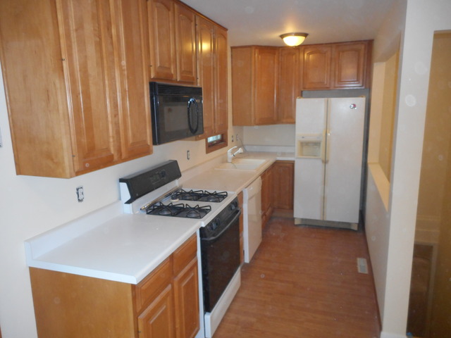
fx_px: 326
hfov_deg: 69.4
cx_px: 226
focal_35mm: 25
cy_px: 169
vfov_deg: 54.9
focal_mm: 4.5
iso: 320
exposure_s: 1/25
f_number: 3.7
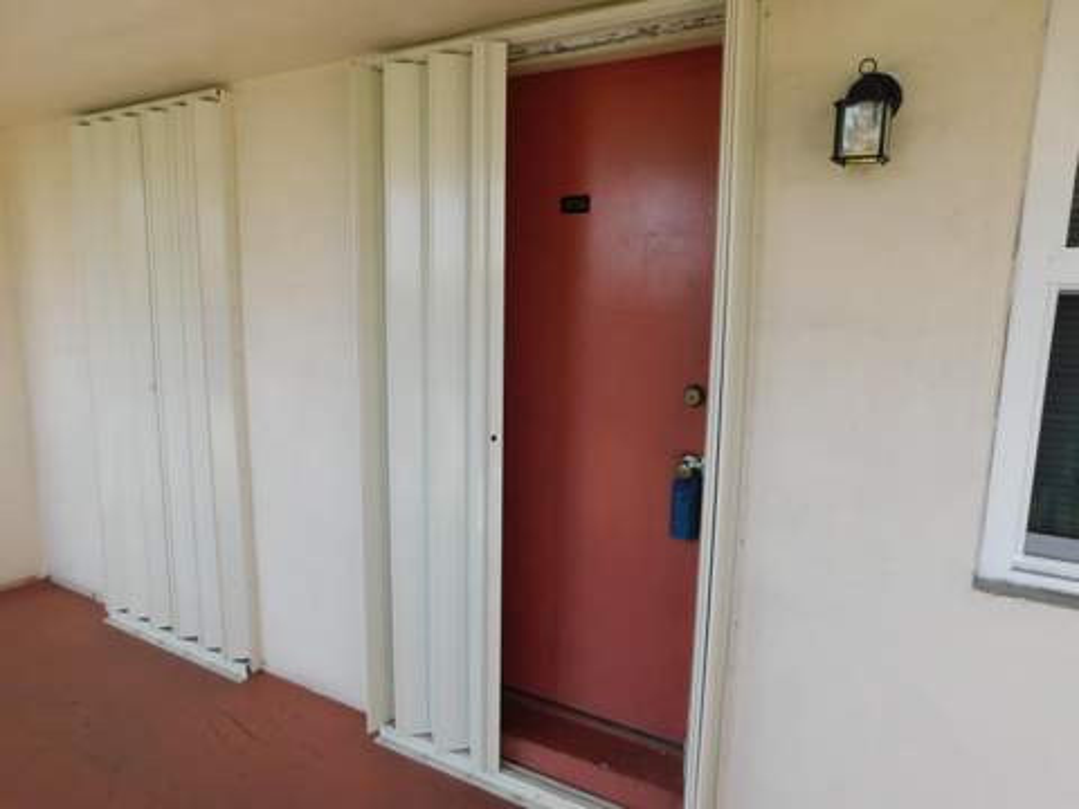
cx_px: 540
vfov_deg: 58.9
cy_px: 404
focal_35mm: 23
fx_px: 717
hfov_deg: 73.9
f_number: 3
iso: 125
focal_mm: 4
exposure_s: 1/320
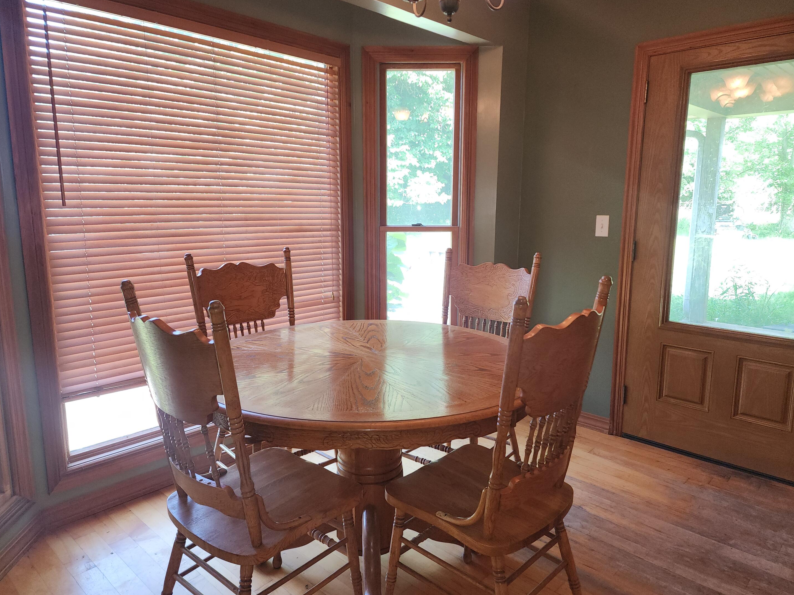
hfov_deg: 71.6
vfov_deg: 56.8
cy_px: 291
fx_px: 550
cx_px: 406
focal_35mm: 24
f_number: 1.8
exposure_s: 1/60
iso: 100
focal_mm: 6.4
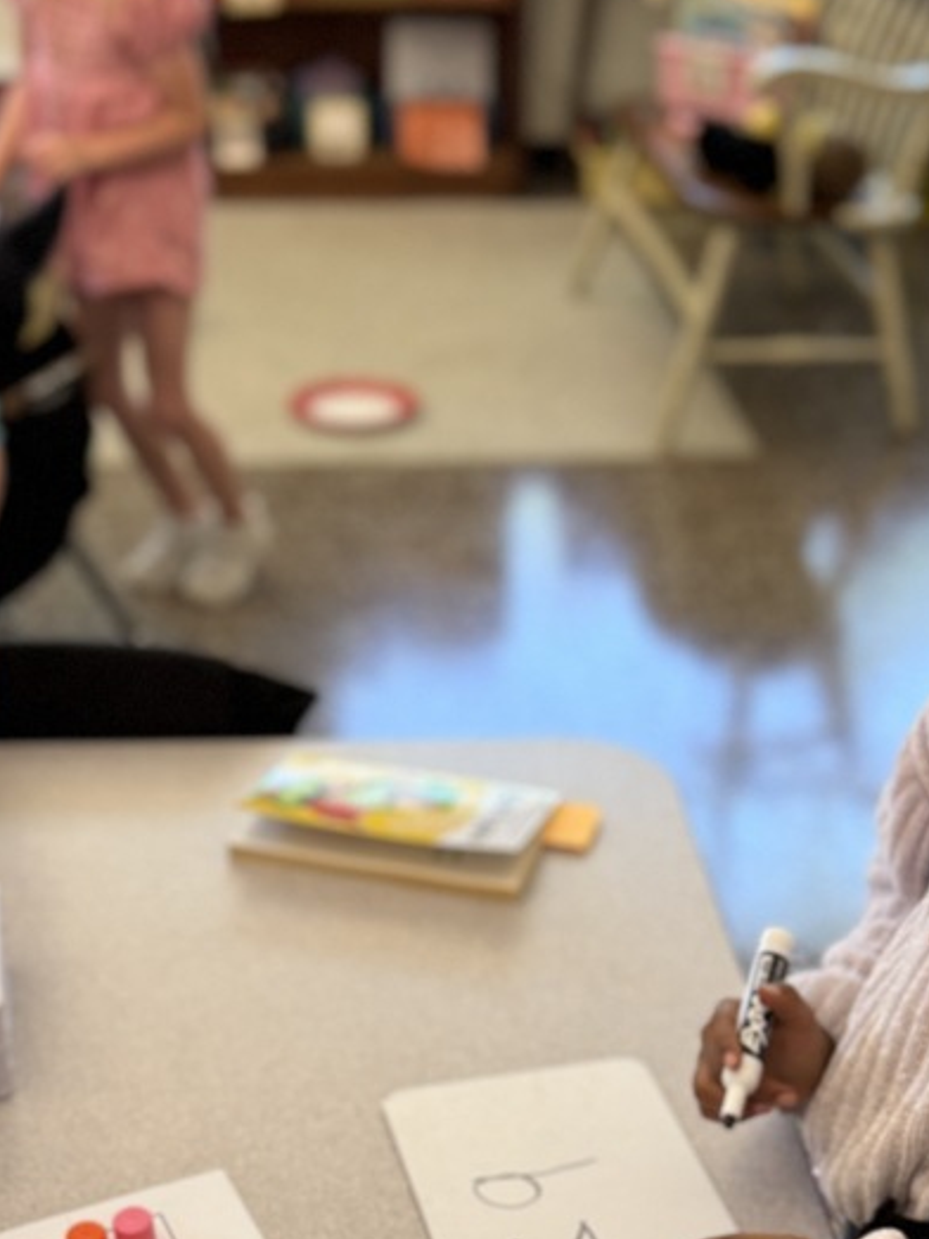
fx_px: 1682
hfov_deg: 30.6
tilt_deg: -34.9
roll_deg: -2.2
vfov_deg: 37.9
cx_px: 621
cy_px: 1102
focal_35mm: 47
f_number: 1.78
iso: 125
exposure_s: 1/60
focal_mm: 6.76
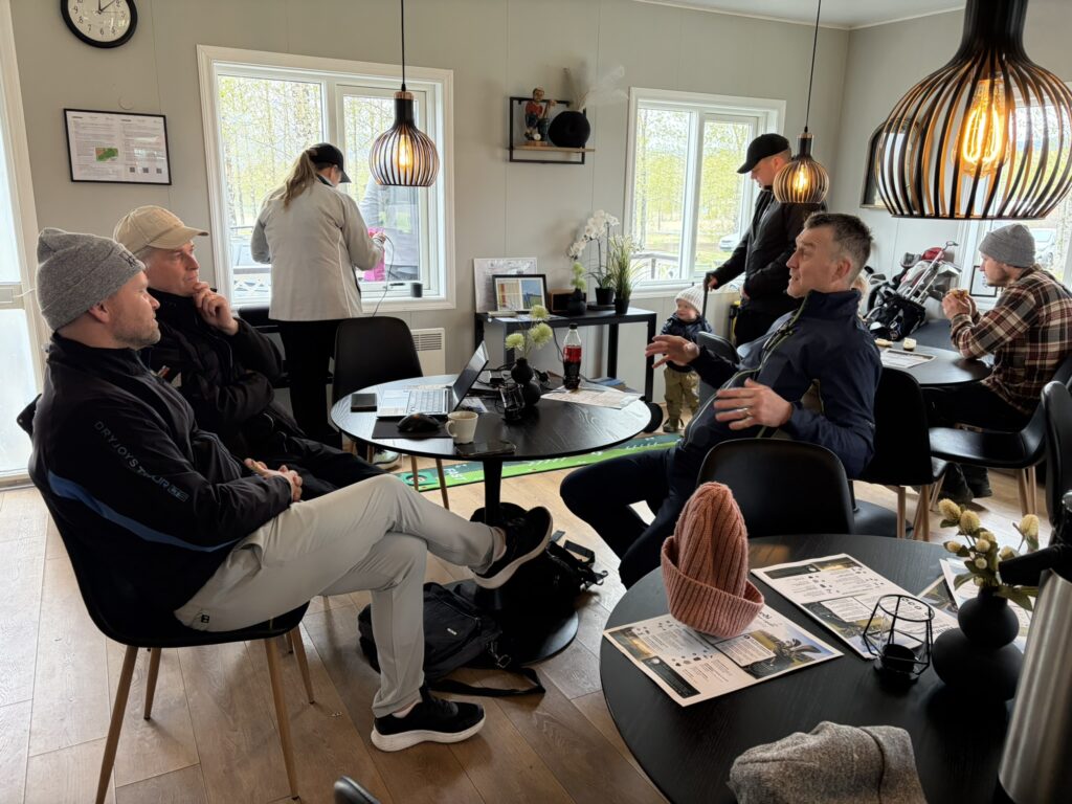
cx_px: 536
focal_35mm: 26
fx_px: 805
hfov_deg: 67.3
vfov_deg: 53.1
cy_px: 402
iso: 200
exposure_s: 1/100
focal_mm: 5.96
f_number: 1.6
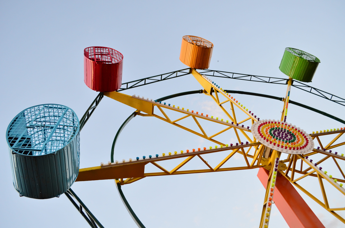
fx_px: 287
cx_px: 172
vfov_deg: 43.4
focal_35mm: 30
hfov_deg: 62.0
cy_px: 114
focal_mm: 20
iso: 640
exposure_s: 1/125
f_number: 4.5
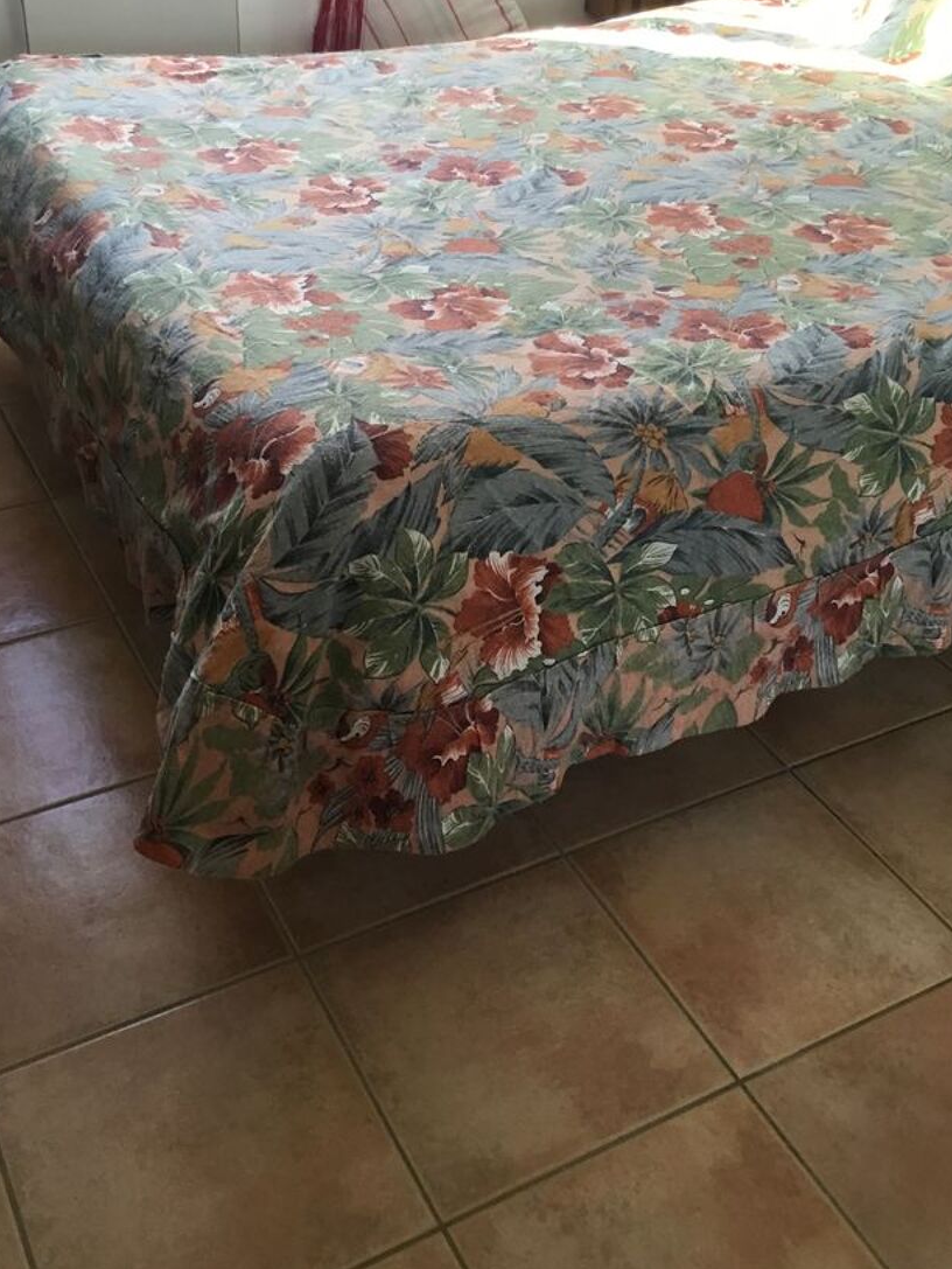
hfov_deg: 37.7
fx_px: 1393
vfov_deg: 48.9
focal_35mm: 38
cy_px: 566
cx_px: 464
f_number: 2.4
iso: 50
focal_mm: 3.3
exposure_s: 1/33
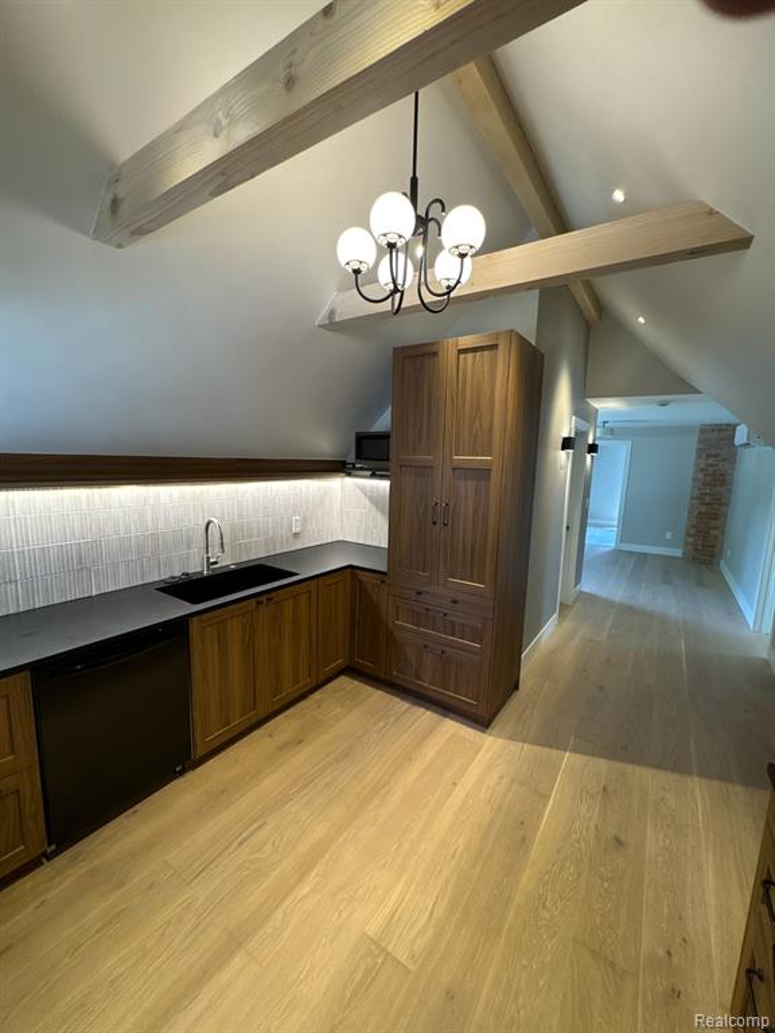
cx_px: 388
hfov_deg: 85.7
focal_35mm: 14
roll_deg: -2.2
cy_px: 516
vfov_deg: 102.1
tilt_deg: -8.3
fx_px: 418
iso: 250
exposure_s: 1/120
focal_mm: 2.22
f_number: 2.2
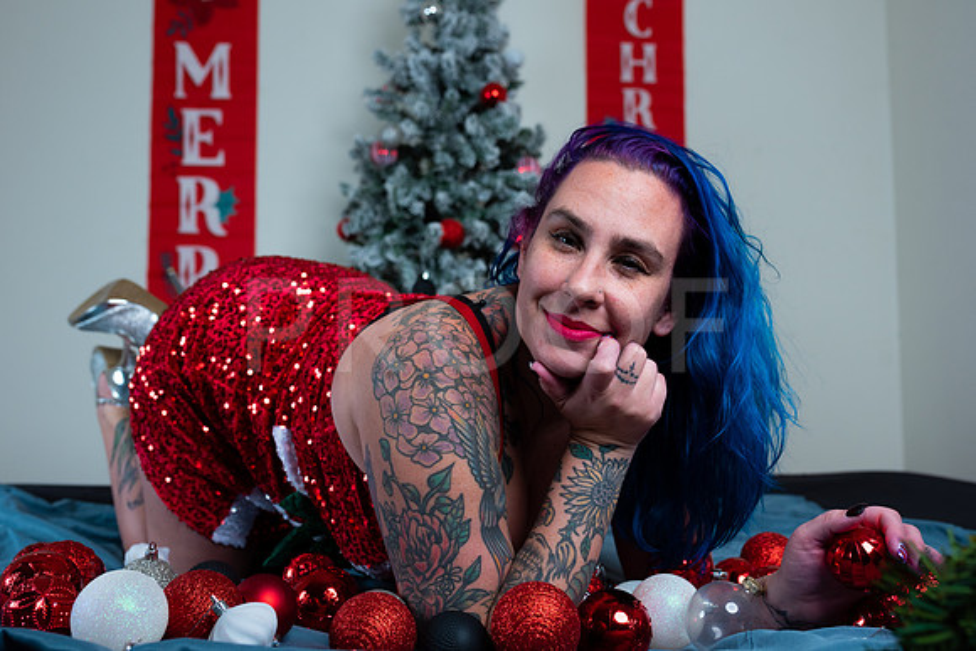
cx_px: 488
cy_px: 326
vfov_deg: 37.9
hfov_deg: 54.4
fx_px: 949
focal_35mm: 35
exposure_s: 1/640
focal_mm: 35
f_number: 5
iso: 400
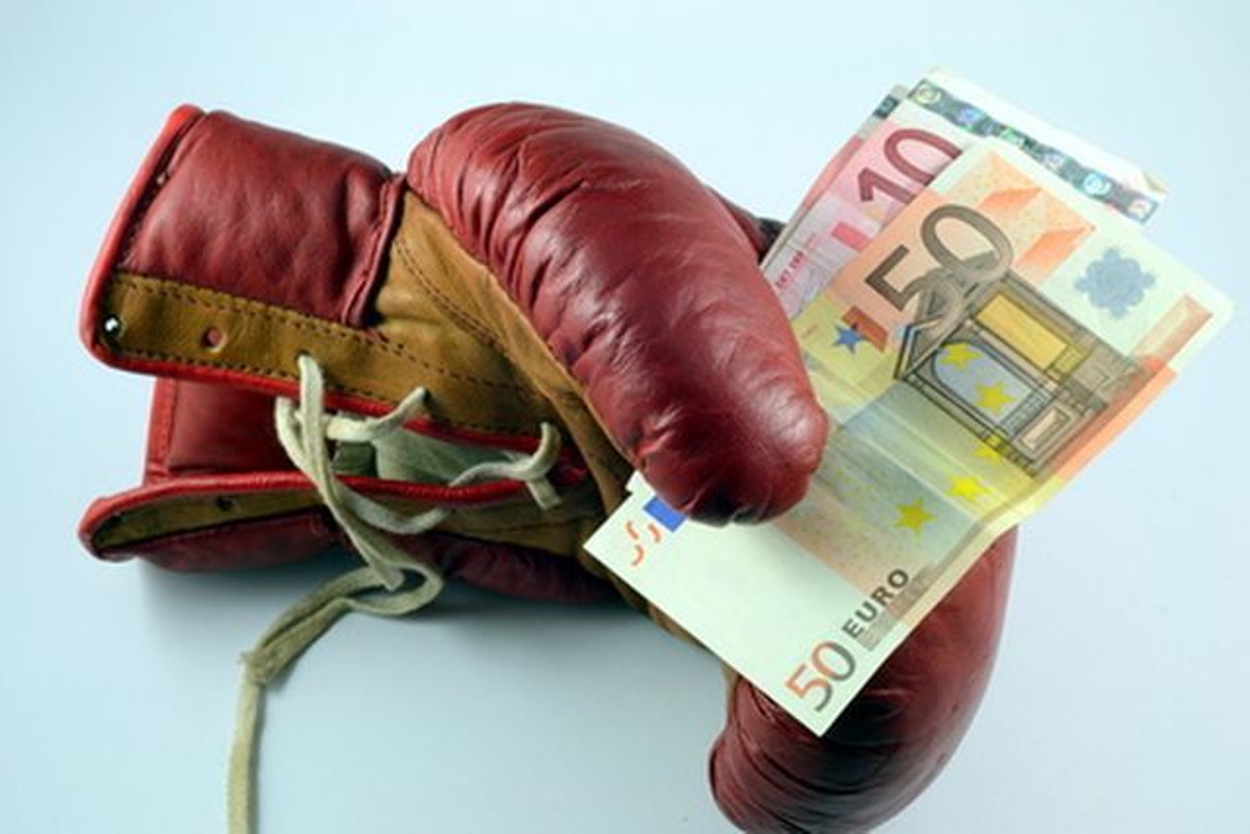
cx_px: 625
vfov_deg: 18.2
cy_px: 417
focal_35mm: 75
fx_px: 2605
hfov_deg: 27.0
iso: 200
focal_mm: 50
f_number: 16
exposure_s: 1/2
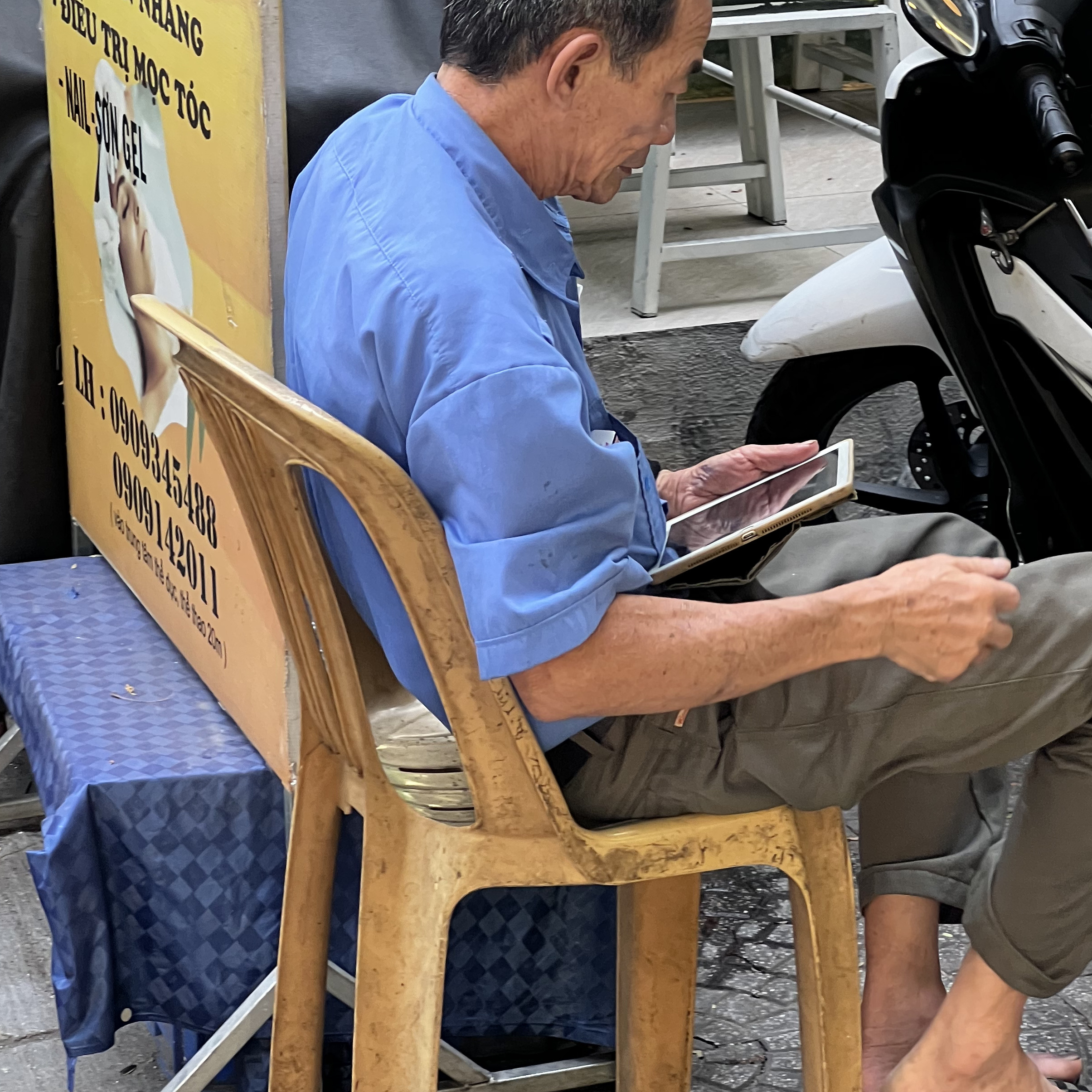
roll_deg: +1.4
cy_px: 381
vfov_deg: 15.4
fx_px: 4033
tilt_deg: -13.1
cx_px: 602
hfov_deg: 15.4
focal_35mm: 113
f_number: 2.8
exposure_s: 1/99
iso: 160
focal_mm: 9
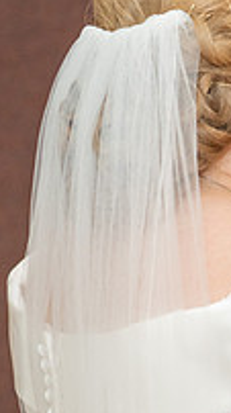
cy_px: 288
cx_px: 460
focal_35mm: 243
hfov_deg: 4.9
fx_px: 2657
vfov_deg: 8.9
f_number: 3.5
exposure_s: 1/125
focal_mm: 70
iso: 800
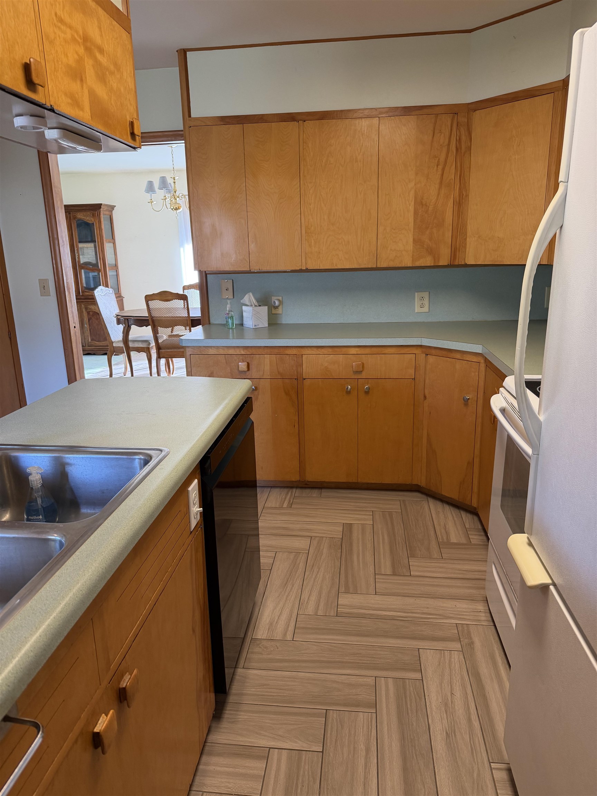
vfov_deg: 71.6
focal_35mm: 24
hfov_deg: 56.8
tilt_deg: -15.1
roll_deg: +1.1
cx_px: 298
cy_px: 398
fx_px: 552
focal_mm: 6.76
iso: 250
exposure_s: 1/120
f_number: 1.78
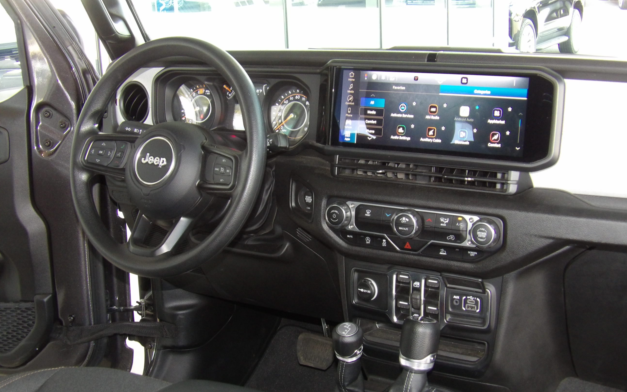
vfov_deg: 26.3
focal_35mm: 49
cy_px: 233
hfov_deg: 41.1
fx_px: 837
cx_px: 314
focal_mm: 8.2
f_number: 3.8
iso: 400
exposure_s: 1/31
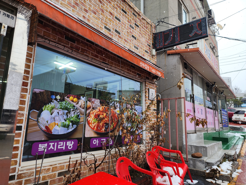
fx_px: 163
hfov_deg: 73.9
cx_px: 123
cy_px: 92
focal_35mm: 23
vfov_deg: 58.9
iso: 50
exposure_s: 1/120
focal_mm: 6.4
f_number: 1.8
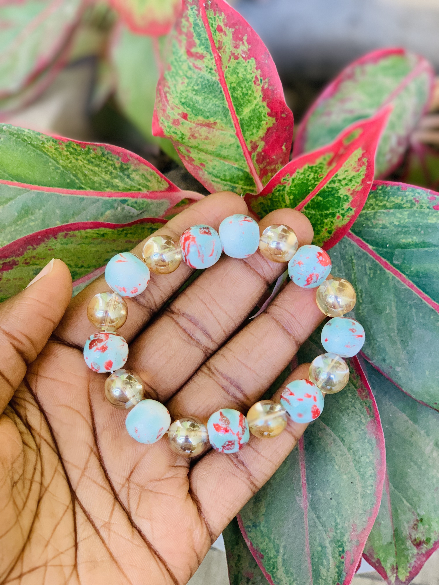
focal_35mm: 52
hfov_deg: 28.0
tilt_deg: -43.7
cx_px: 220
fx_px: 879
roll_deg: -3.0
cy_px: 292
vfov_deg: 36.8
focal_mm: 6
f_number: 2.4
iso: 125
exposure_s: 1/86
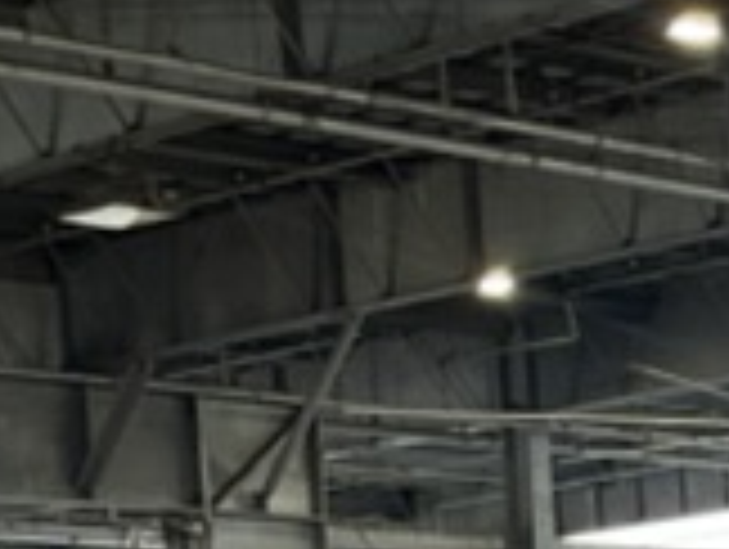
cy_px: 1274
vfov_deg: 8.4
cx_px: 1922
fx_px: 3459
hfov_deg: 10.0
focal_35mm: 164
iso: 50
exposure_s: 1/216
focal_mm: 5.1
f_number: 1.6
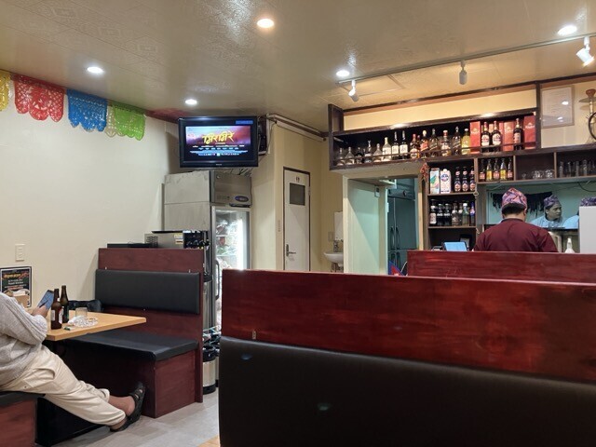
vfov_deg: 49.7
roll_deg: -0.7
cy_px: 224
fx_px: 482
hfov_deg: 63.4
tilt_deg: +1.7
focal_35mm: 28
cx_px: 298
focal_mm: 3.99
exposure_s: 1/60
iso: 250
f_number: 1.8
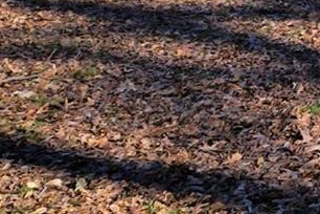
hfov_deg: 11.4
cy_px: -226
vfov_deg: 9.1
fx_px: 1253
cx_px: 821
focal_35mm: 141
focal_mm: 18
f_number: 11
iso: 100
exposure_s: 1/100
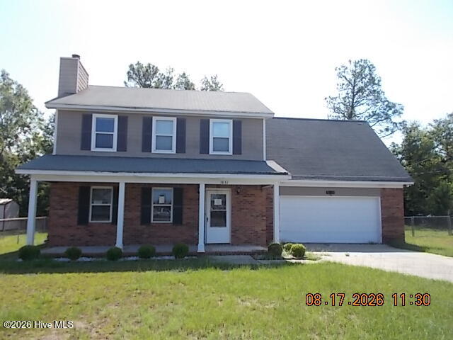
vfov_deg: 53.1
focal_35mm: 26
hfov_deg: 67.3
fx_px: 340
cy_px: 170
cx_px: 226
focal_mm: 4.6
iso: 80
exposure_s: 1/500
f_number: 3.2
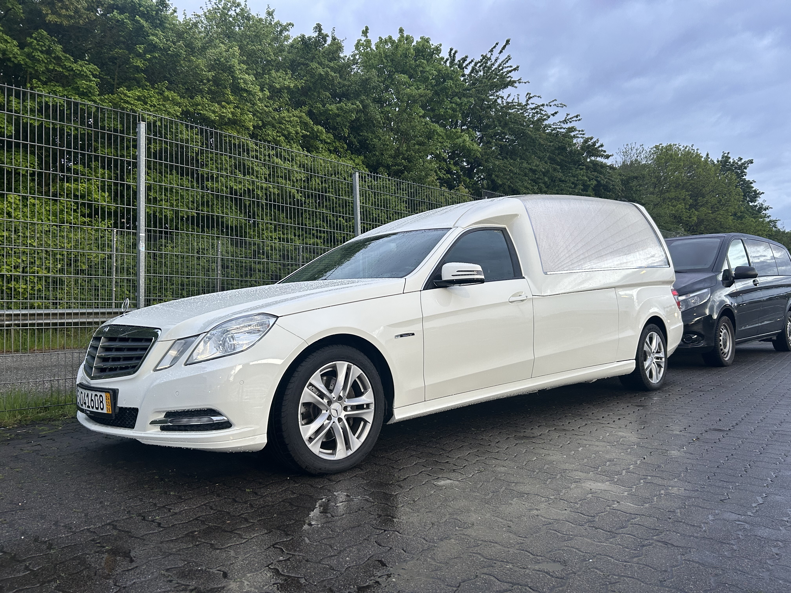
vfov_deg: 53.1
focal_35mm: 26
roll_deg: -0.4
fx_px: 594
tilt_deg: +0.8
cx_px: 396
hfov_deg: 67.3
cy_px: 296
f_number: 1.5
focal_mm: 5.7
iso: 125
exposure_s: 1/64
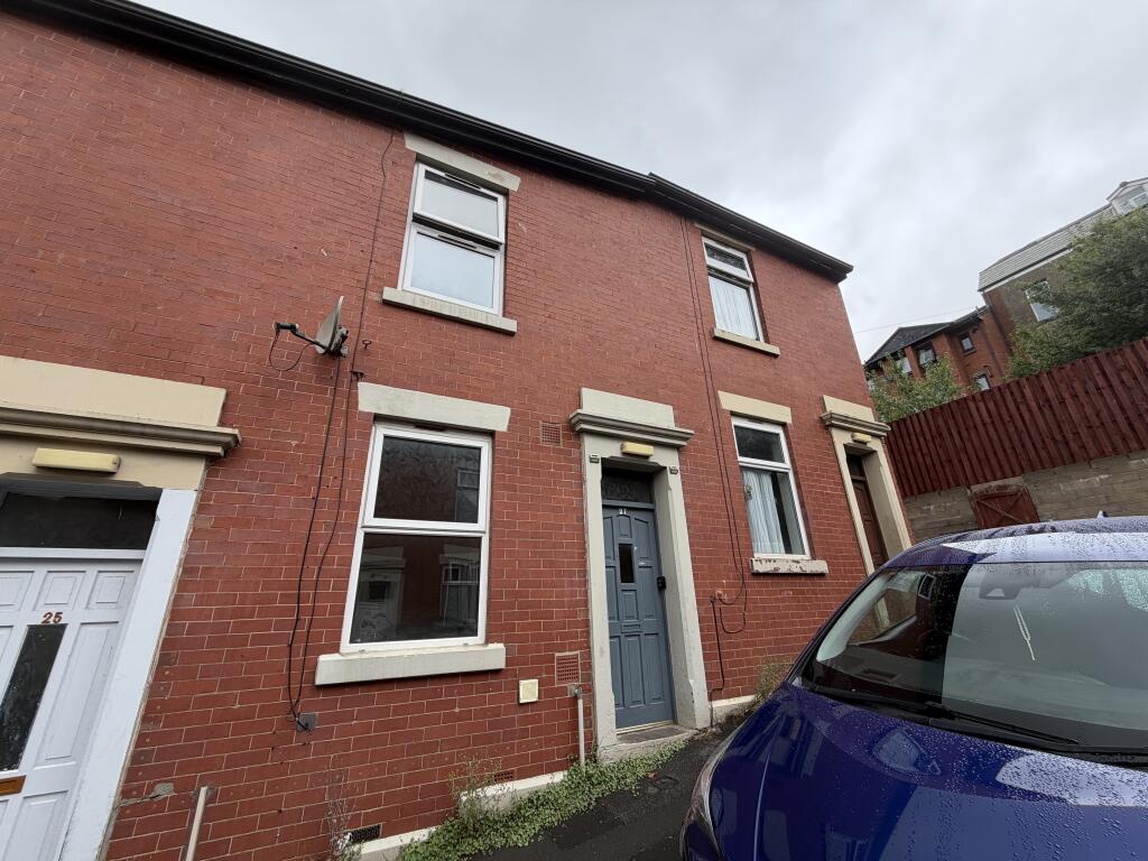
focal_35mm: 14
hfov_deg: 102.1
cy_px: 430
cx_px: 574
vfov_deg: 85.7
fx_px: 464
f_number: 2.2
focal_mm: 2.22
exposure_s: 1/502
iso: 50
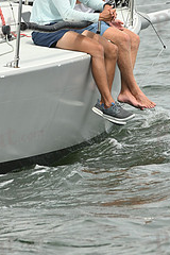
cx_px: 99
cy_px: 79
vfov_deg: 4.3
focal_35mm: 483
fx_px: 3421
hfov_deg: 2.8
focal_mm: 200
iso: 320
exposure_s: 1/1250
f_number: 8
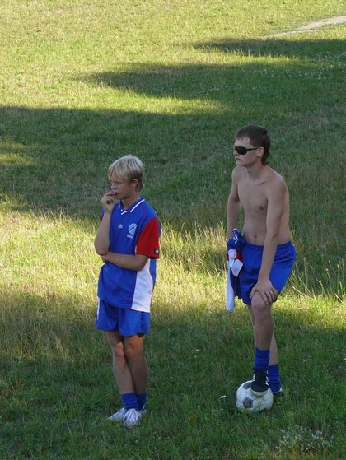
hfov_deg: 7.2
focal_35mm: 207
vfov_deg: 9.6
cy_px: 230
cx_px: 173
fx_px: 2756
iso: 100
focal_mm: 24.5
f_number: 4.5
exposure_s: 1/200
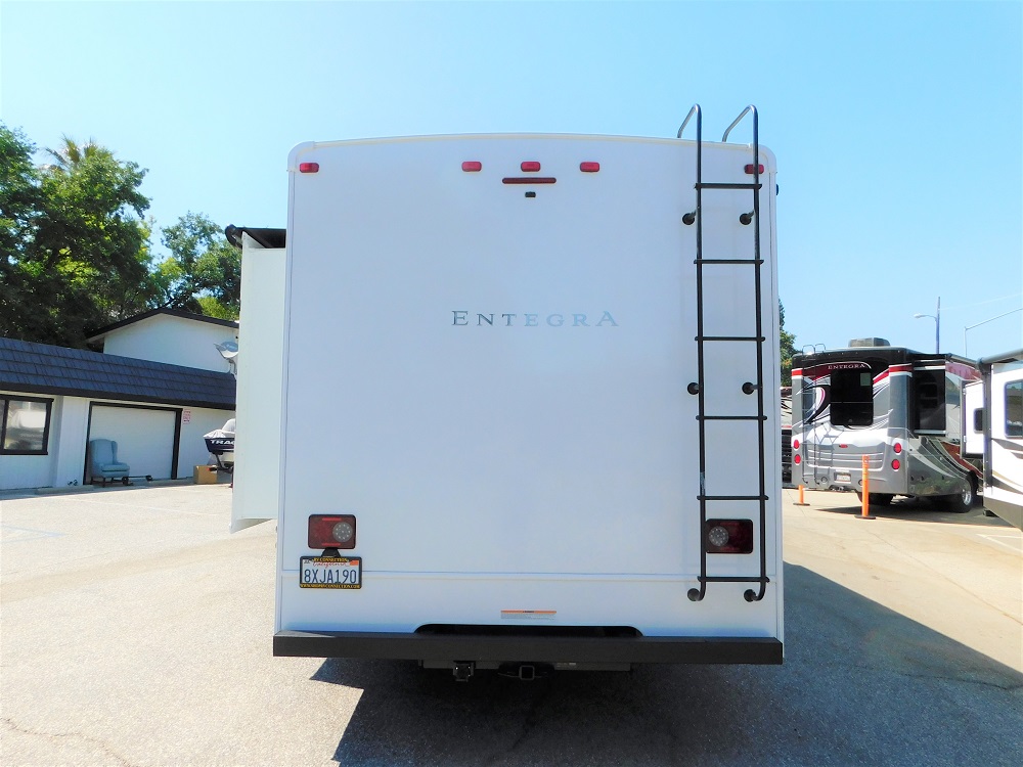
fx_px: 680
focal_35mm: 23
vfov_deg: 58.9
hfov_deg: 73.9
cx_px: 512
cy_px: 384
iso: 125
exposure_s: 1/1250
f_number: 3
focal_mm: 4
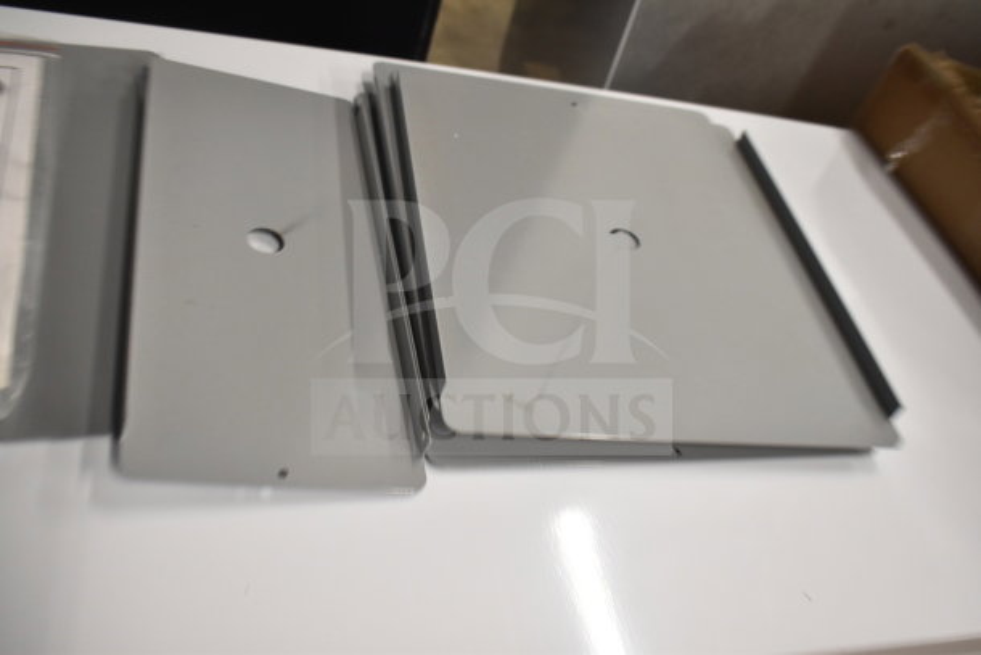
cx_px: 490
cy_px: 328
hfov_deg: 57.2
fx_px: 899
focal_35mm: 33
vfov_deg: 40.0
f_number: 3.8
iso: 1000
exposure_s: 1/40
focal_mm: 22
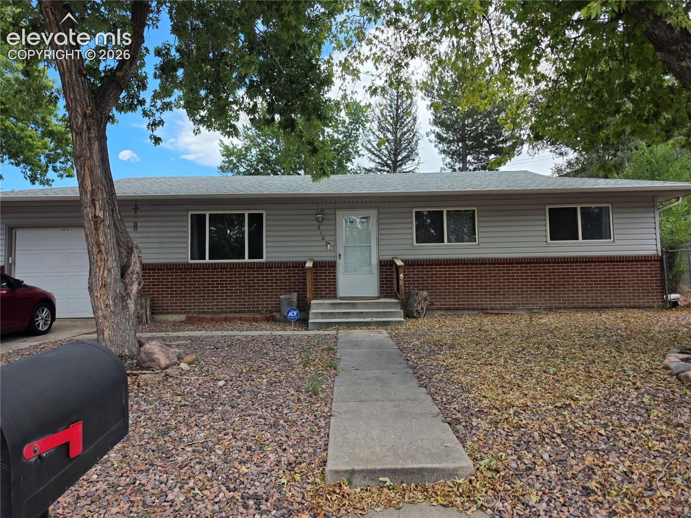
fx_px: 459
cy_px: 259
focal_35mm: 23
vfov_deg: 58.9
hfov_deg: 73.9
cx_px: 346
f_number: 1.7
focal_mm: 6.3
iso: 80
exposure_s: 1/2790
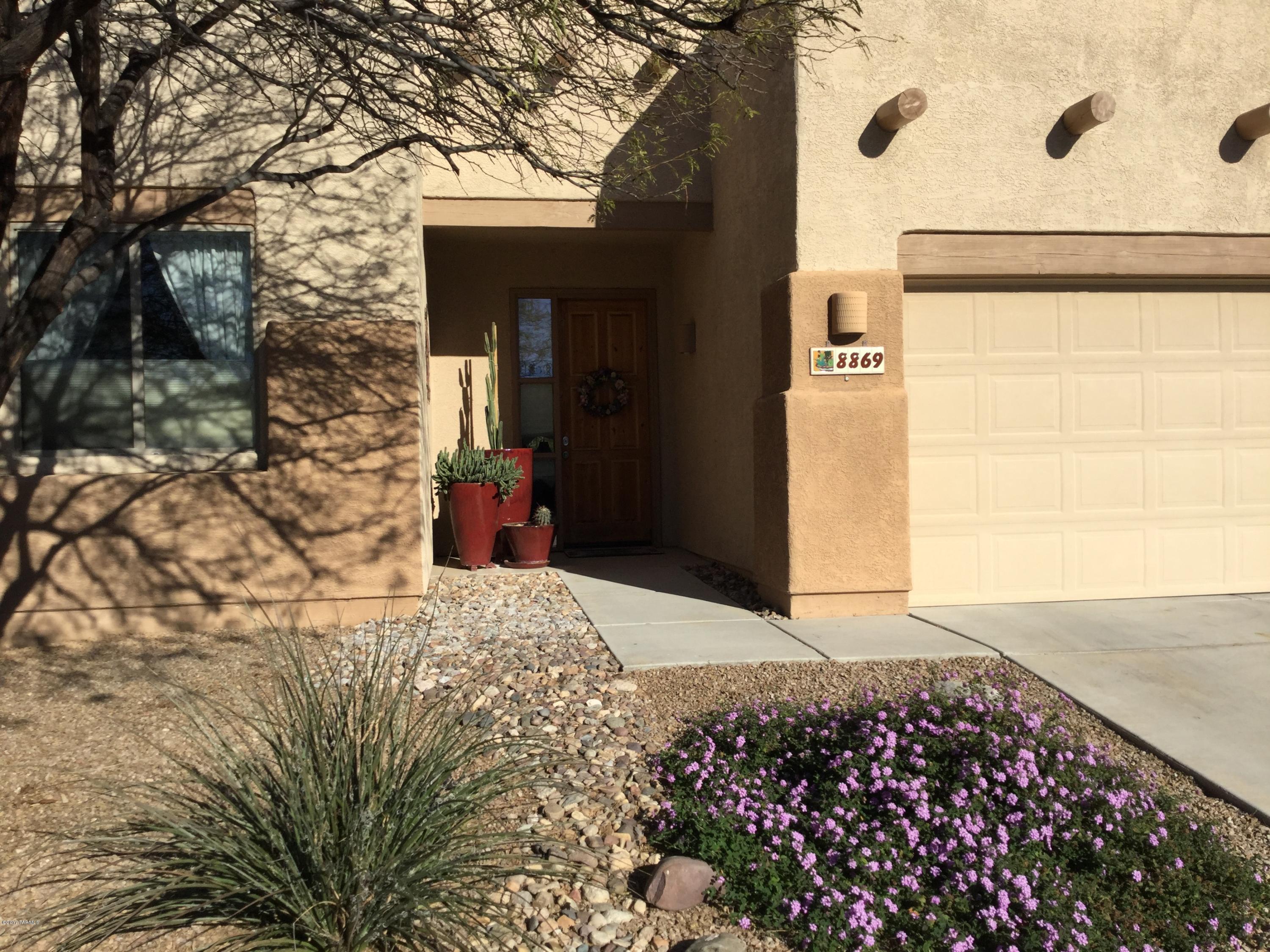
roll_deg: +1.5
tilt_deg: -2.1
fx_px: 1137
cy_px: 476
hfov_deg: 58.4
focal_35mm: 31
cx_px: 635
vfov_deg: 45.4
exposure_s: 1/1812
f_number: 2.4
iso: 25
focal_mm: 3.3
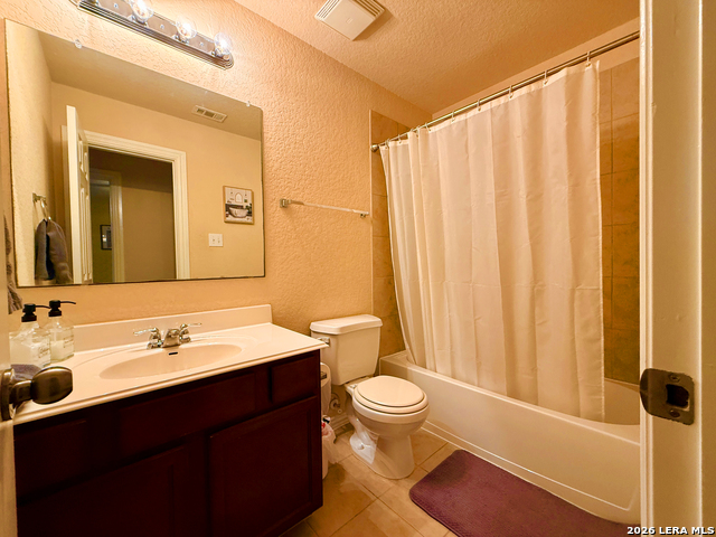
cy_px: 268
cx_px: 358
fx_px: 538
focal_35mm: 26
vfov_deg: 53.1
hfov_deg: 67.3
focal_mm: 5.7
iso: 50
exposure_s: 1/2008
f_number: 1.5
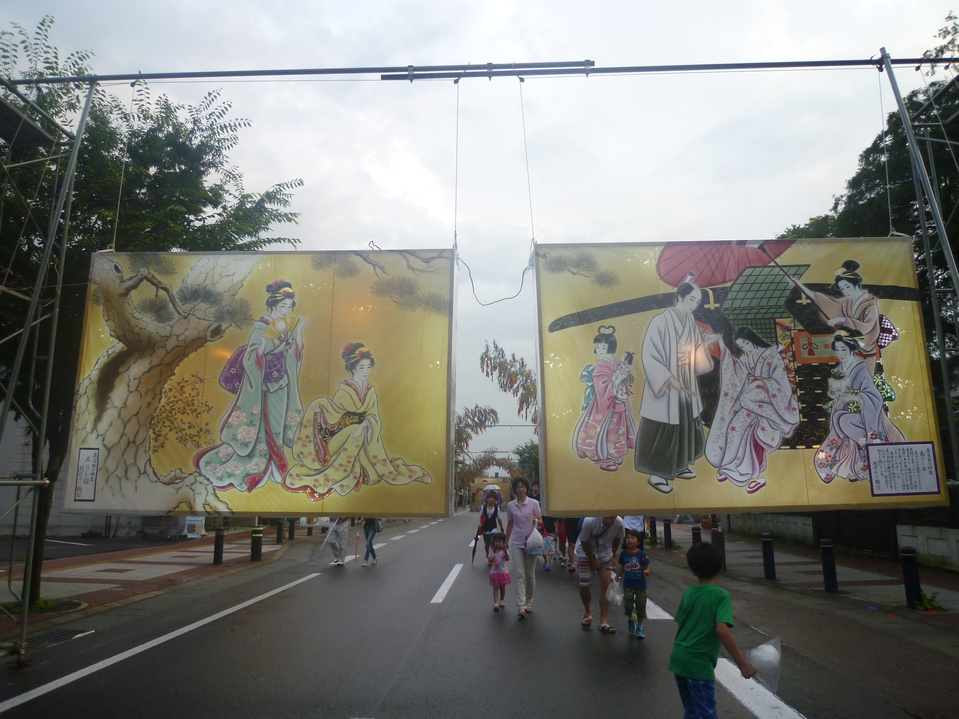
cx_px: 480
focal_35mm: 24
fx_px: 665
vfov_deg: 56.8
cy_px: 360
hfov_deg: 71.6
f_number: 2.2
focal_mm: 4.3
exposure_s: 1/125
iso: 80
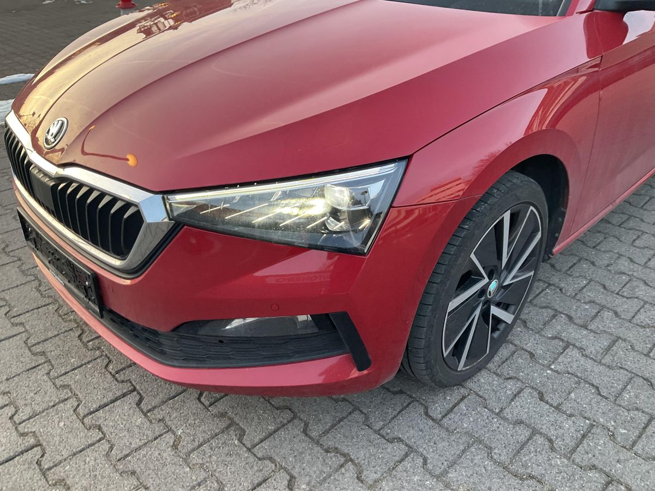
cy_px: 246
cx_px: 328
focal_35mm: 29
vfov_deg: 48.2
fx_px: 549
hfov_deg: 61.7
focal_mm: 3
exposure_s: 1/54
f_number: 1.8
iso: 50
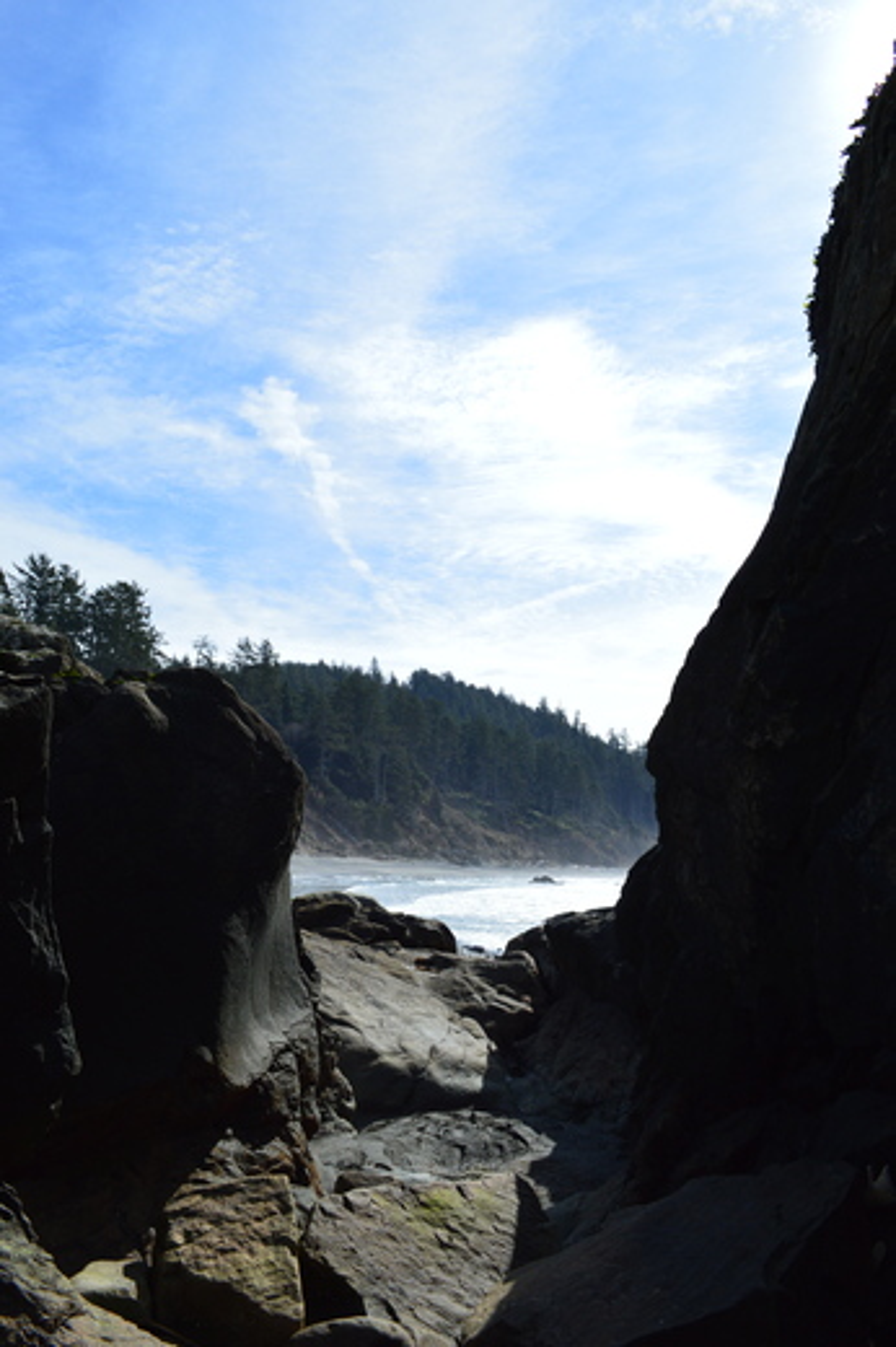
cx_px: 448
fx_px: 1009
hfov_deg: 47.9
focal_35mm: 27
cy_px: 674
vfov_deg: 67.4
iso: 320
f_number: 11
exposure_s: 1/500
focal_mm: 18
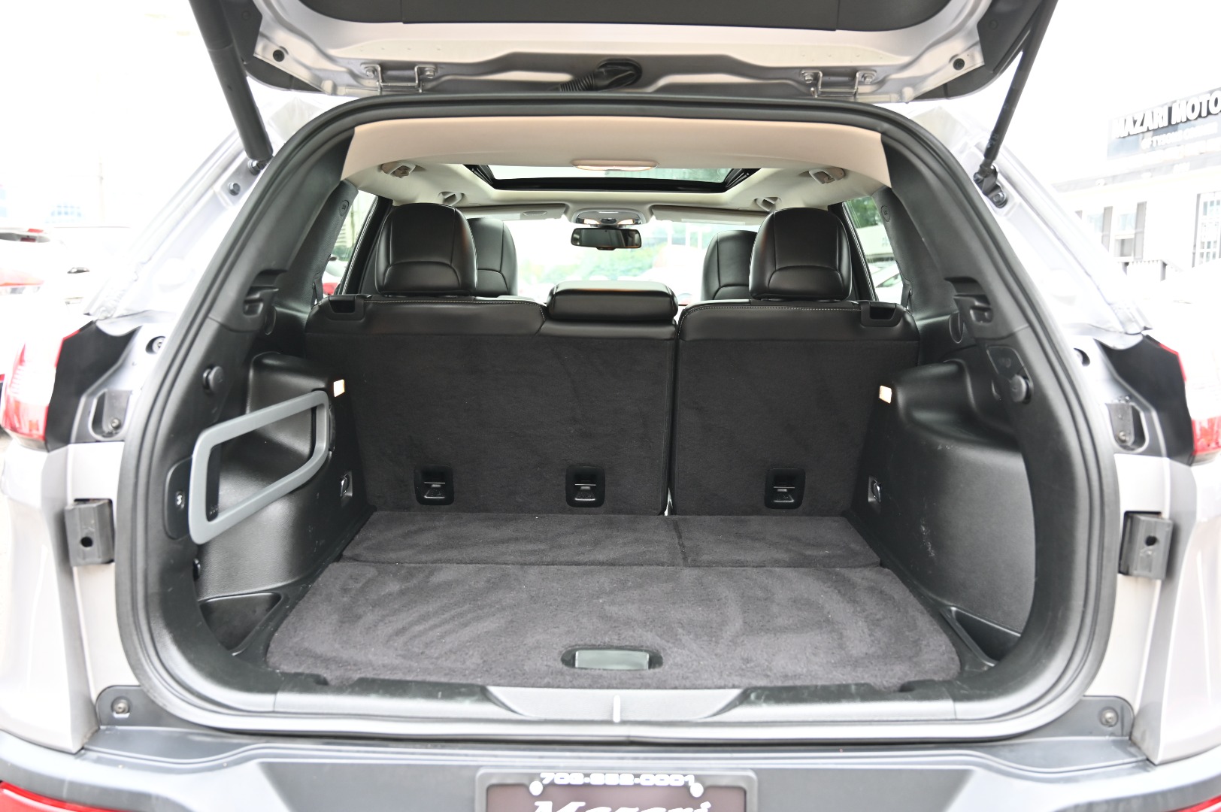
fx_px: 983
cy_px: 406
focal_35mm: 29
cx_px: 610
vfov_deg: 44.9
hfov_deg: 63.7
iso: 1000
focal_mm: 29
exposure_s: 1/125
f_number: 4
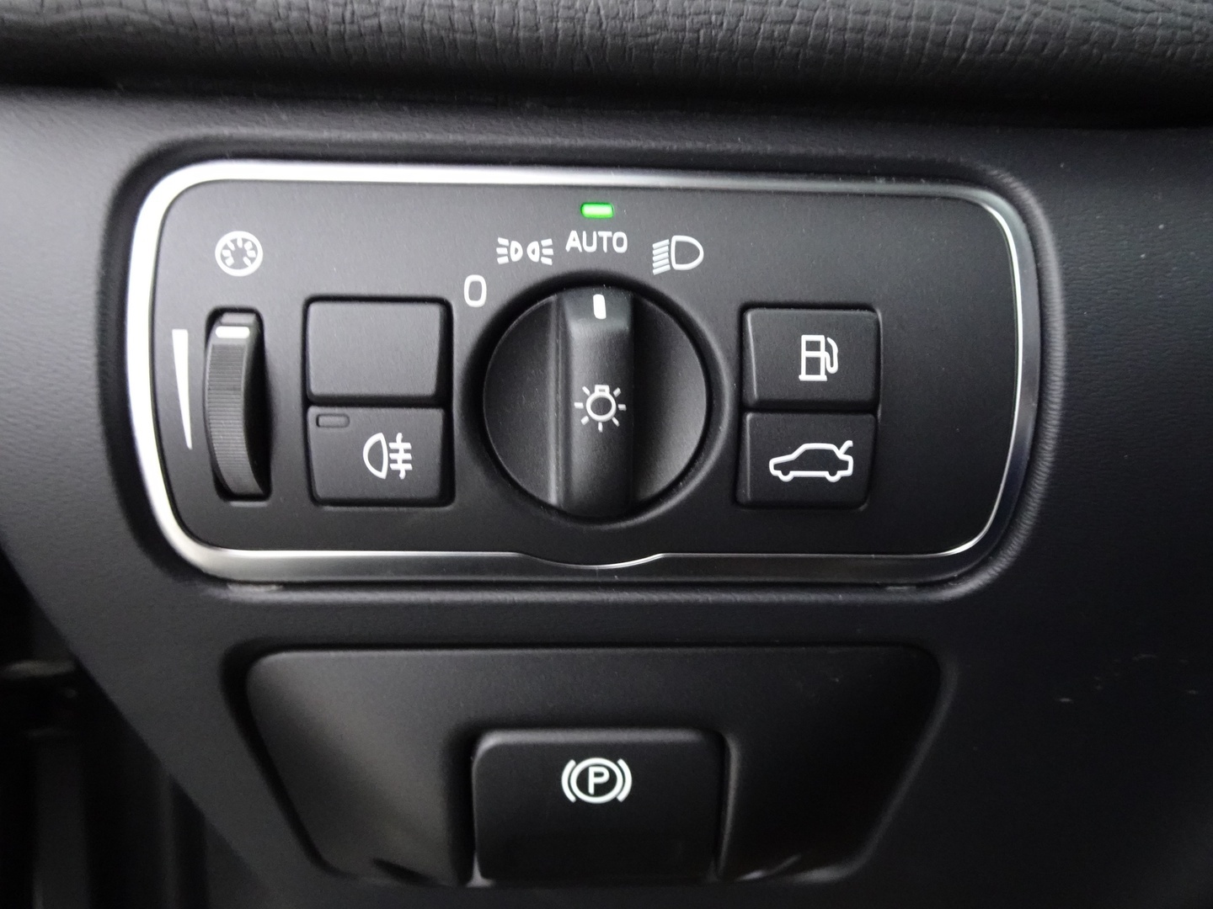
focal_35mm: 24
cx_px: 606
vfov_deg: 56.8
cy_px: 454
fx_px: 841
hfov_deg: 71.6
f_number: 3.5
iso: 800
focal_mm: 4.25
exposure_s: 1/4
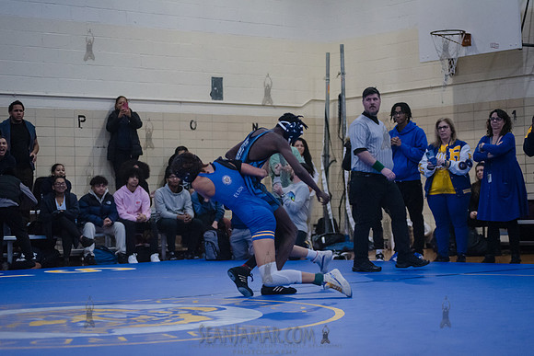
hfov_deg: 25.3
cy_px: 178
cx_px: 267
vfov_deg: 17.0
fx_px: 1192
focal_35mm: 80
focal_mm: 80
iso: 6400
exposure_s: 1/400
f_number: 3.2
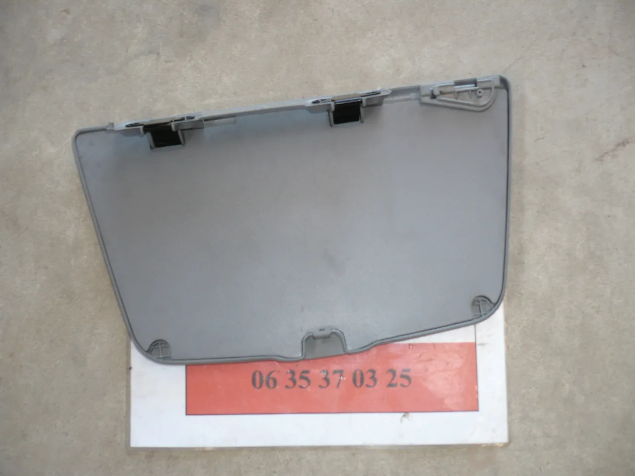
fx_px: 642
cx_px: 318
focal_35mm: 35
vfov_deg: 40.7
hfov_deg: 52.6
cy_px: 238
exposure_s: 1/30
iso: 100
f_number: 2.8
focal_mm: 5.8
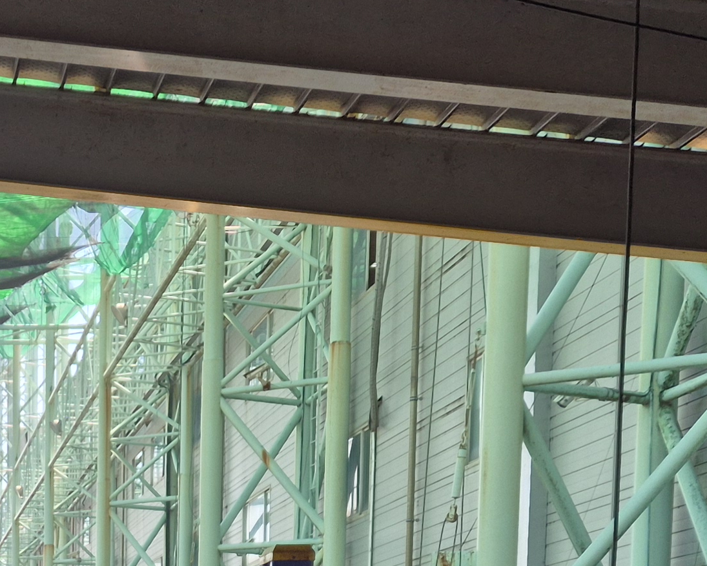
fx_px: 1716
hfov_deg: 21.7
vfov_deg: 16.8
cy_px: 878
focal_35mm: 82
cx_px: -126
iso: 25
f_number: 1.8
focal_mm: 5.4
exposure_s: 1/507
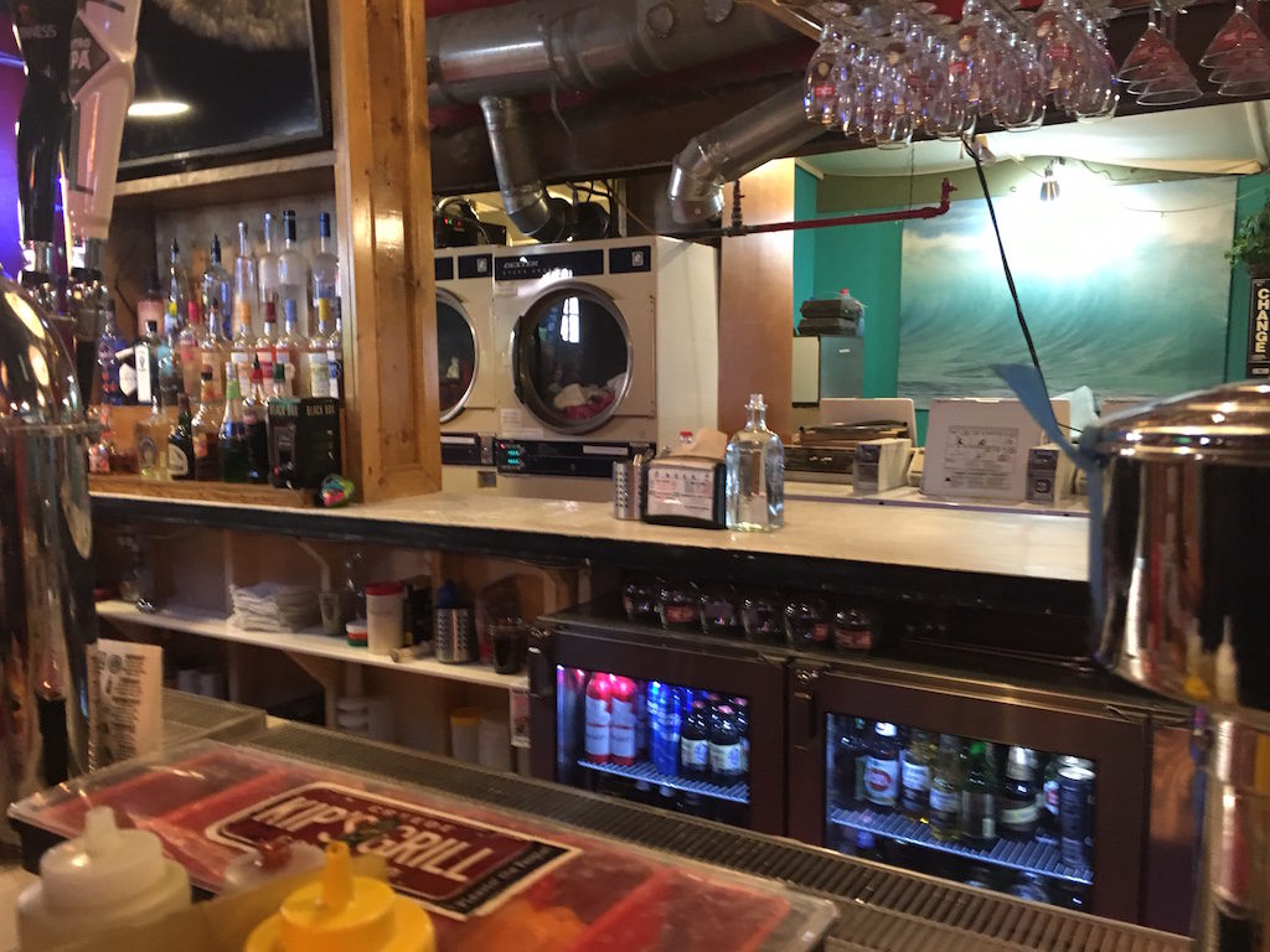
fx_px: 1064
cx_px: 635
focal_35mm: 29
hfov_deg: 61.7
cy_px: 476
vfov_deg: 48.2
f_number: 2.2
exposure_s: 1/15
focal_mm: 4.15
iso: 200
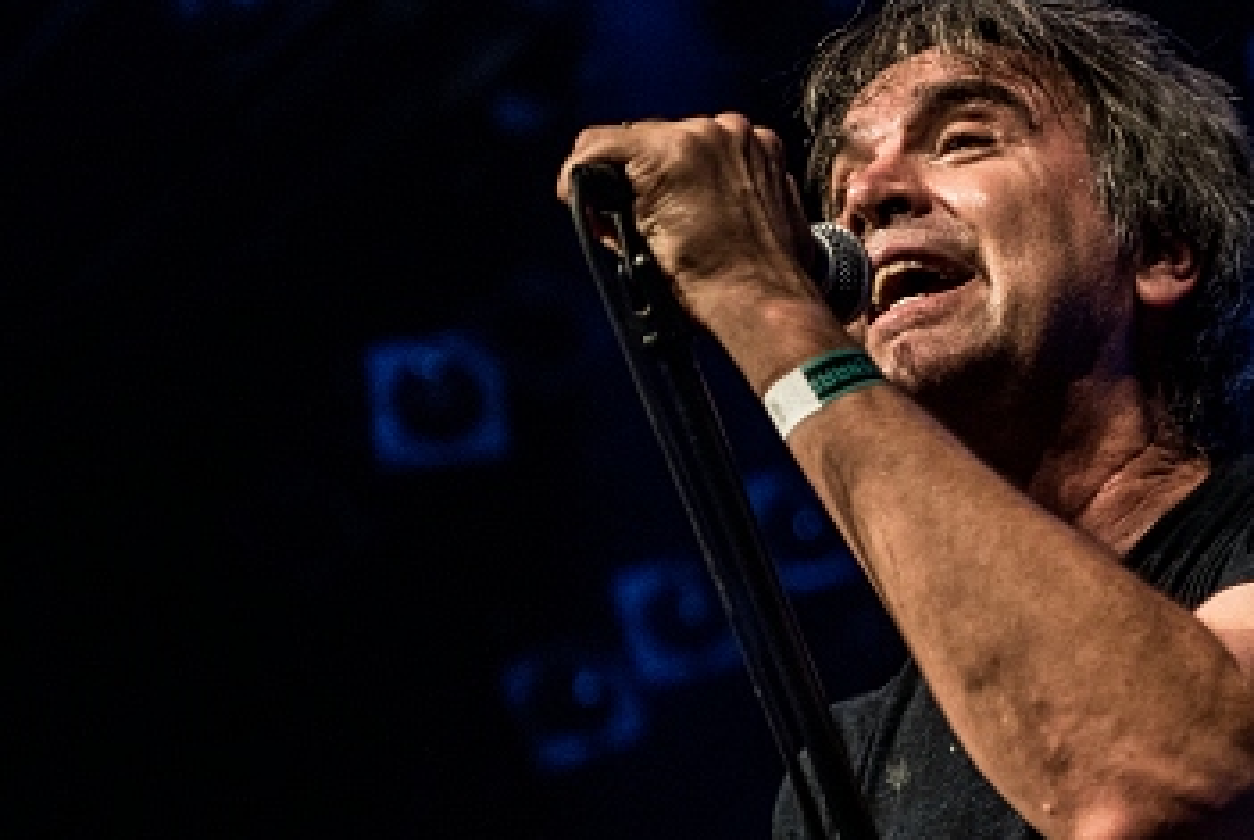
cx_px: 1229
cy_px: 574
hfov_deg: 16.3
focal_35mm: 123
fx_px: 4290
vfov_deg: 11.2
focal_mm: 60
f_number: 2.8
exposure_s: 1/80
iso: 1000
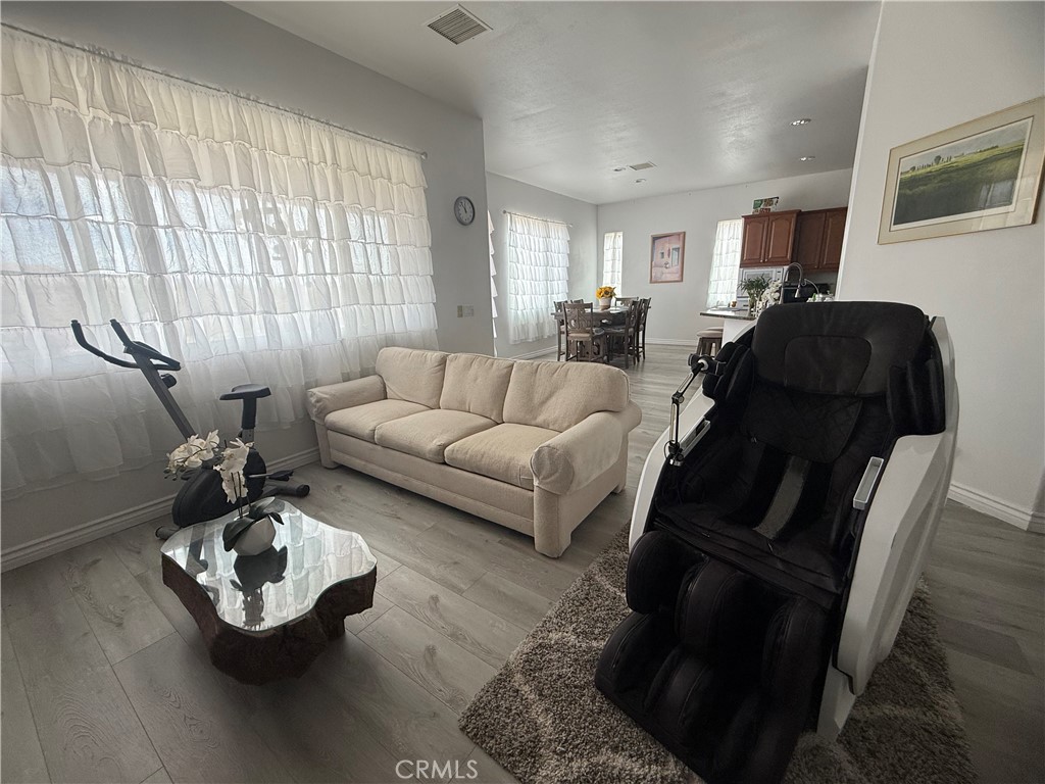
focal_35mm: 14
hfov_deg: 102.1
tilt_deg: -13.0
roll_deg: +1.5
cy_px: 392
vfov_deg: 85.7
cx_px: 522
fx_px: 423
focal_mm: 2.22
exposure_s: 1/99
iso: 80
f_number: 2.2
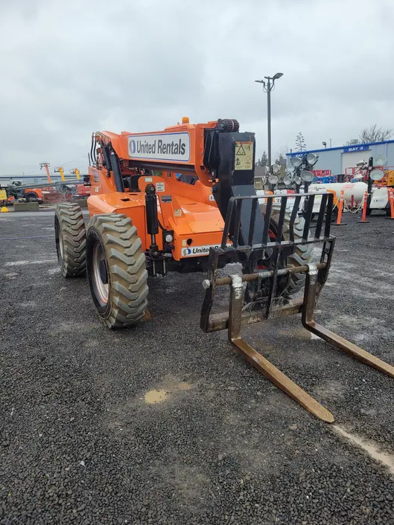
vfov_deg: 65.3
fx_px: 410
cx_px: 200
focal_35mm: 27
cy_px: 264
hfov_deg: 51.3
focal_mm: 5.4
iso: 40
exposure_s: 1/796
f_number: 1.8
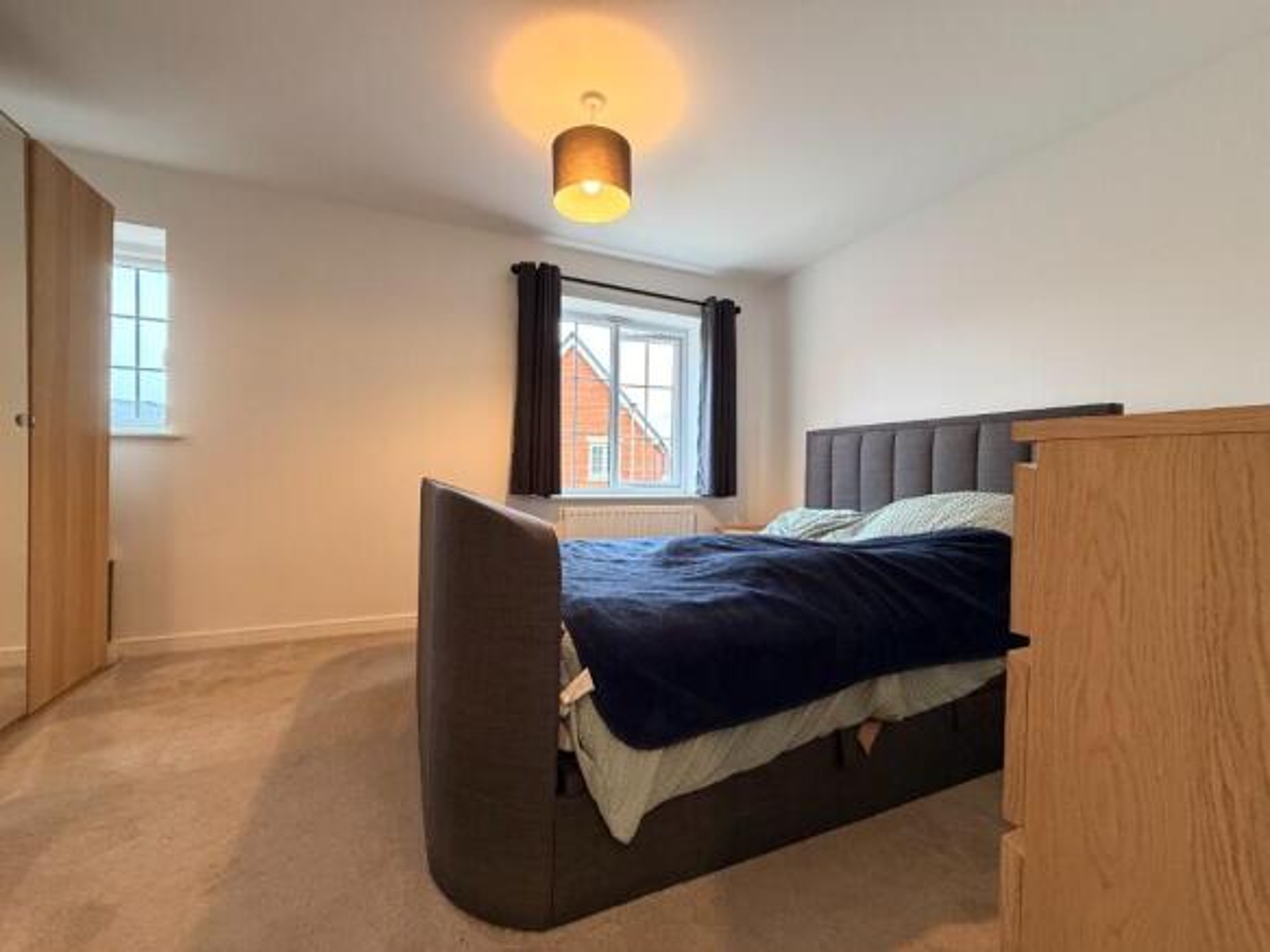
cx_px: 635
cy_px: 476
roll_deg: -1.3
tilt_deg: -0.6
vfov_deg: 85.7
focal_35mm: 14
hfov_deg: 102.1
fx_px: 514
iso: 320
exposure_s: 1/50
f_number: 2.2
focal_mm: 2.22
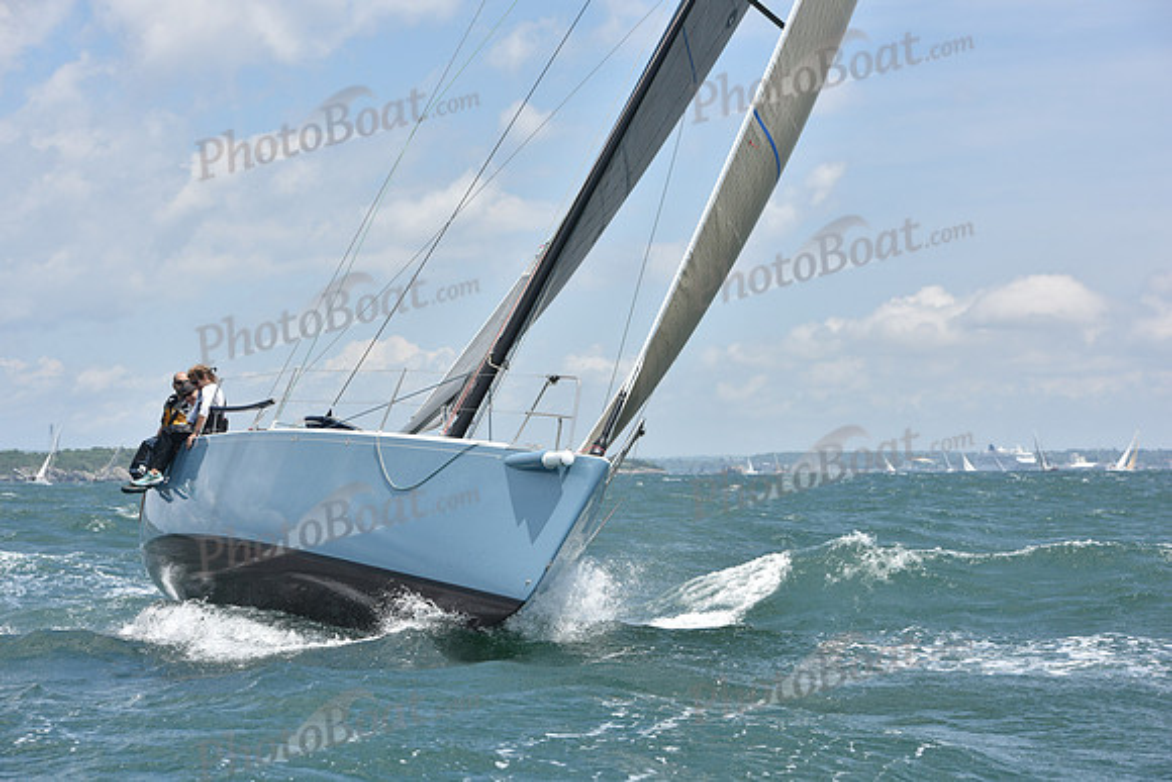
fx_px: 3191
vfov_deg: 14.0
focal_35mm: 98
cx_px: 586
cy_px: 391
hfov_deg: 20.8
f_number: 7.1
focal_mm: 98
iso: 250
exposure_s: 1/1250
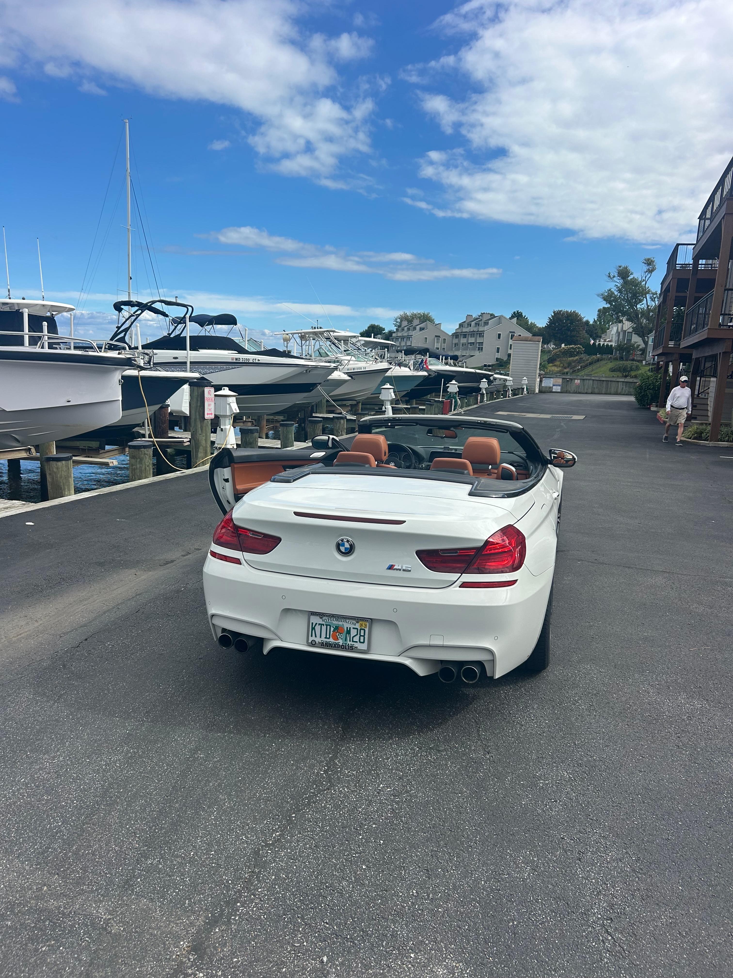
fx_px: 734
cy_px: 489
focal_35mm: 26
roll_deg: -3.7
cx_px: 366
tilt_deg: -6.9
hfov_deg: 53.1
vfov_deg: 67.3
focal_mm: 5.7
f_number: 1.5
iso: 50
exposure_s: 1/5319
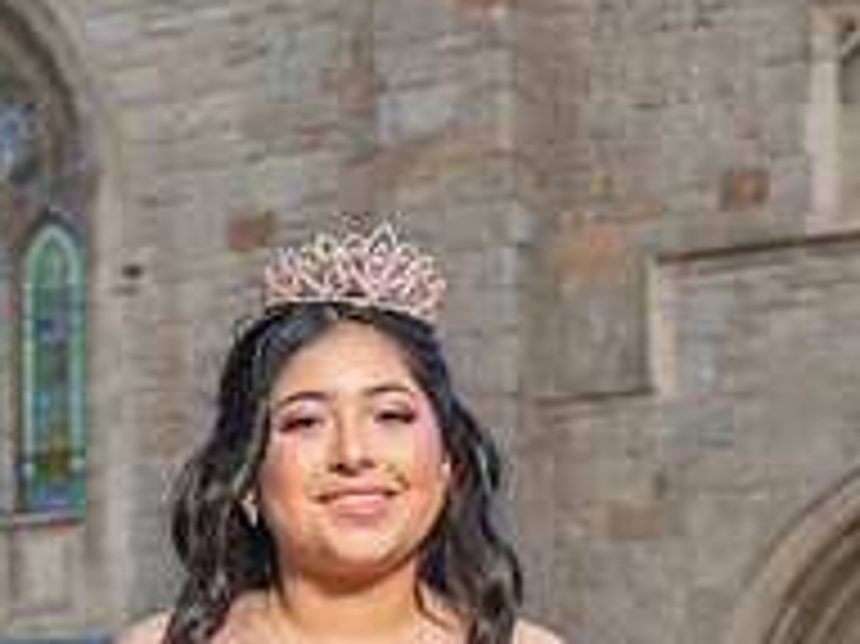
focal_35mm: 161
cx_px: 383
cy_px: 831
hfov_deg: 12.3
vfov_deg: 9.1
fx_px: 3997
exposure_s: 1/200
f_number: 5
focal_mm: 55
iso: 200
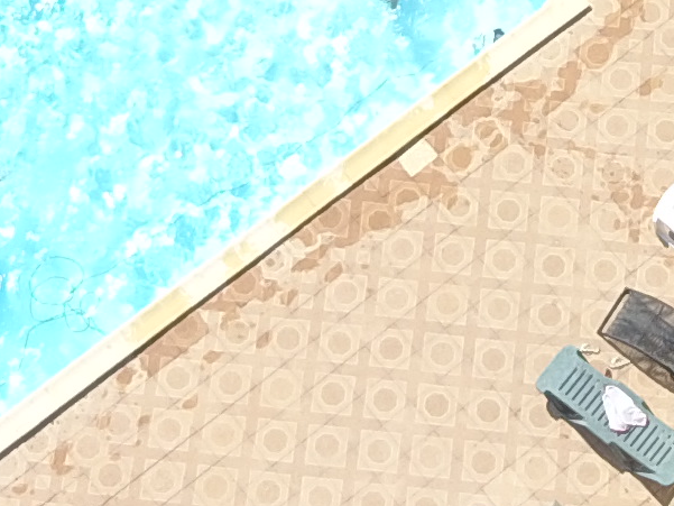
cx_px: 486
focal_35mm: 173
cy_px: -329
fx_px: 3369
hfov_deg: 11.4
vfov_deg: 8.3
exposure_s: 1/1353
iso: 100
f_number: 2.2
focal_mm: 4.73
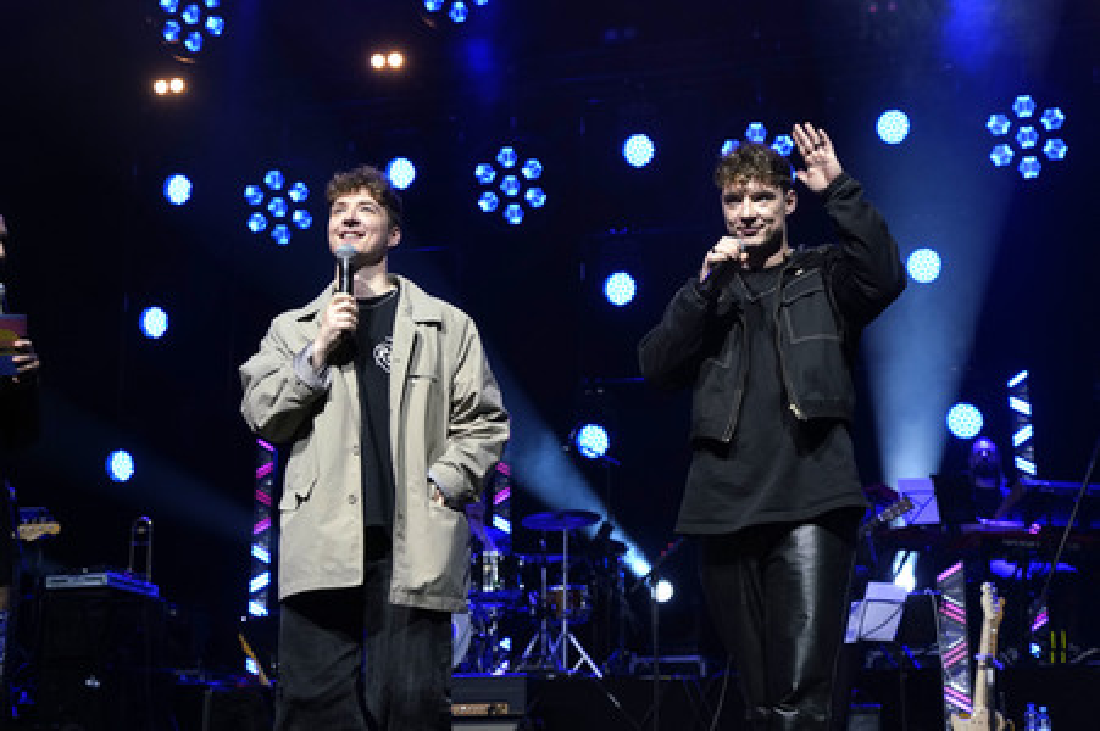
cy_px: 366
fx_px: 1466
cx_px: 550
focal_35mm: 48
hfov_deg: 41.1
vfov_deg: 28.0
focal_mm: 48
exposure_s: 1/250
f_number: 4.5
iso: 2000
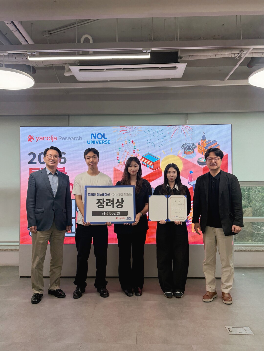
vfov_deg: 36.8
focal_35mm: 52
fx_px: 529
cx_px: 132
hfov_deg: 28.0
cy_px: 176
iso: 125
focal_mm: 5.96
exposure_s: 1/60
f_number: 1.6
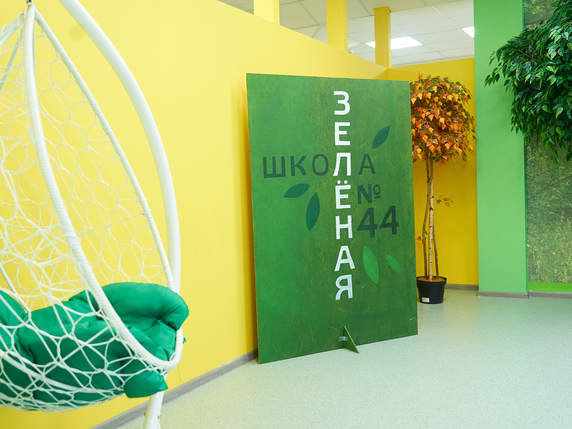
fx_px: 611
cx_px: 283
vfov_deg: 38.7
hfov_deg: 50.1
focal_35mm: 37
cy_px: 215
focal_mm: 34
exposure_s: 1/250
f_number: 3.5
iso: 2500
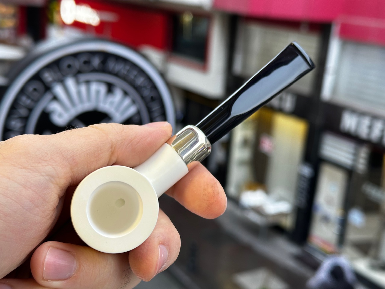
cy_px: 144
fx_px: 534
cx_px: 192
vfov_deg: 30.3
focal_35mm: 48
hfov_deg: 39.7
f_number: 1.78
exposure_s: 1/50
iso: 50
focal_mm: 6.86
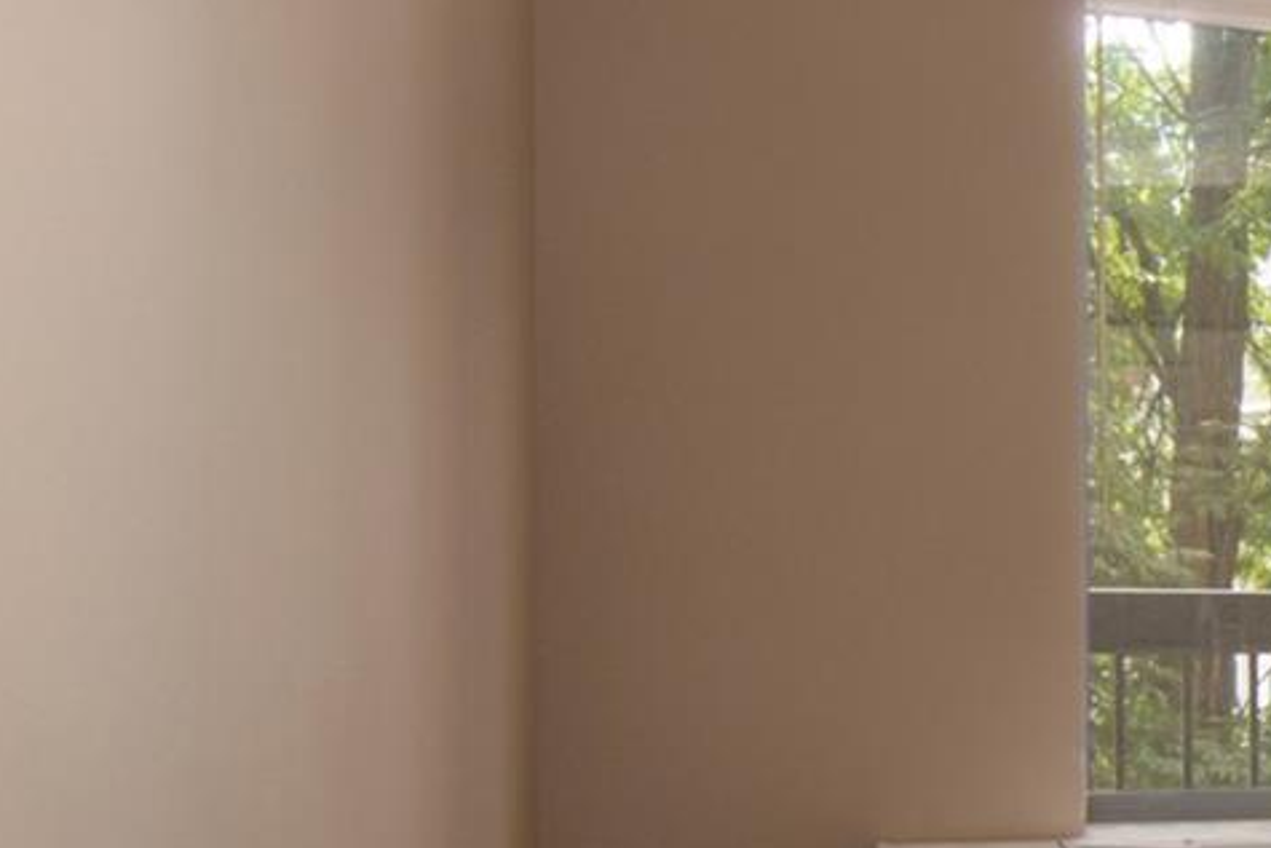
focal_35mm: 71
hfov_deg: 22.7
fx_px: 2513
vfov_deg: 19.1
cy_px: 582
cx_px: 1951
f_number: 11
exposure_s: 1/50
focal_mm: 11
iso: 640
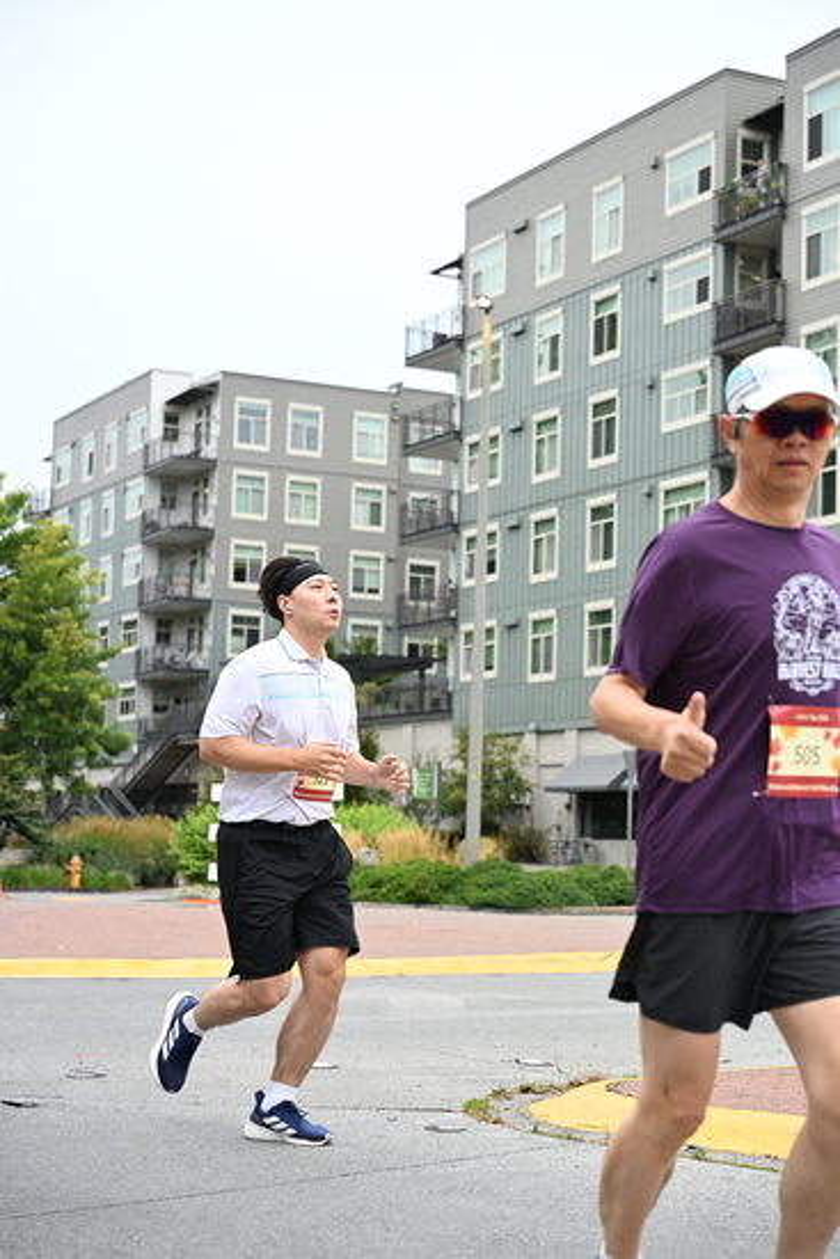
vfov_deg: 33.4
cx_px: 420
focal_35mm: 60
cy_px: 630
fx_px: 2099
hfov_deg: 22.6
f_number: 4
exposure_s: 1/800
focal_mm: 60
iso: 1600
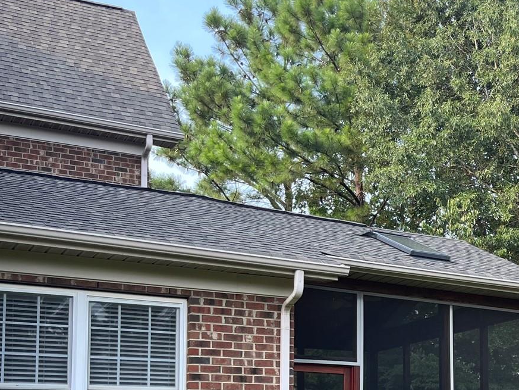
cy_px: 373
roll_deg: +1.2
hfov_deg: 28.4
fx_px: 915
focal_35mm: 61
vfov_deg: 23.2
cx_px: 589
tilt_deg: +4.8
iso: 40
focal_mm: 5.1
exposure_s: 1/207
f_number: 1.6
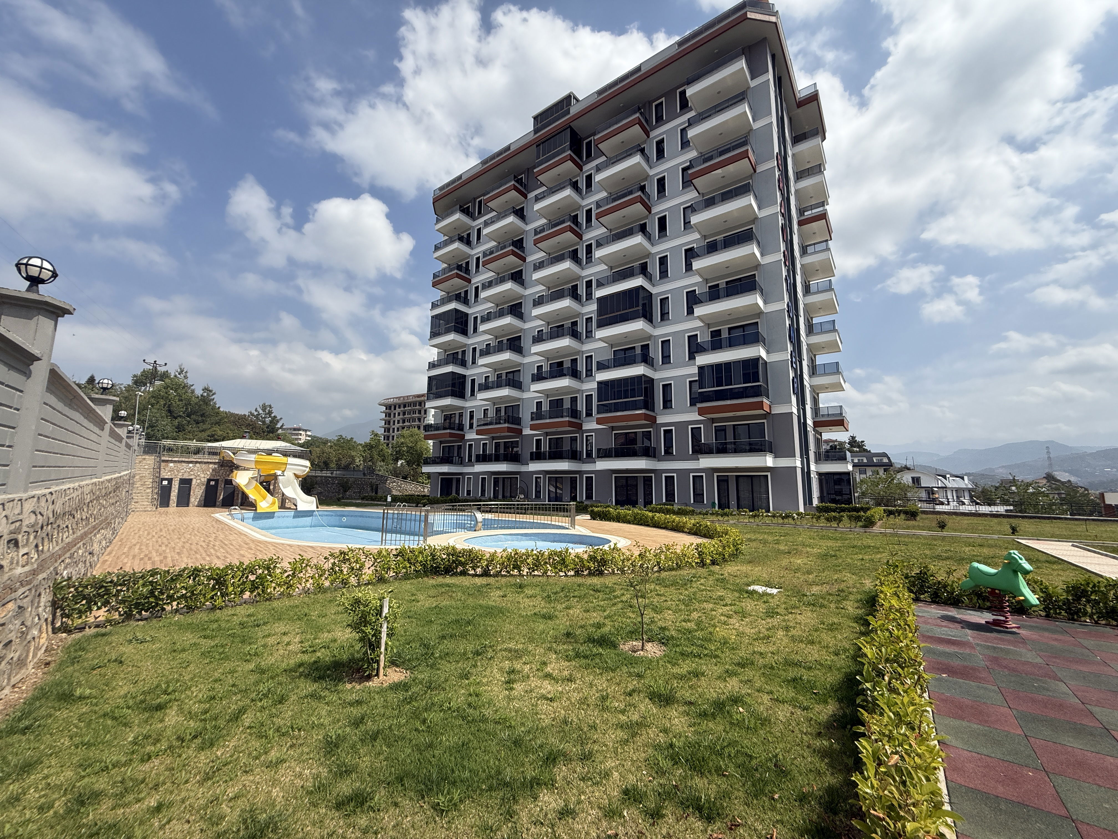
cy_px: 420
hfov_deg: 102.1
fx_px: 452
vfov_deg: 85.7
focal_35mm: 14
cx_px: 559
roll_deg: -0.6
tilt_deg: +8.4
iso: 50
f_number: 2.2
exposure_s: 1/2410
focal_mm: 2.22
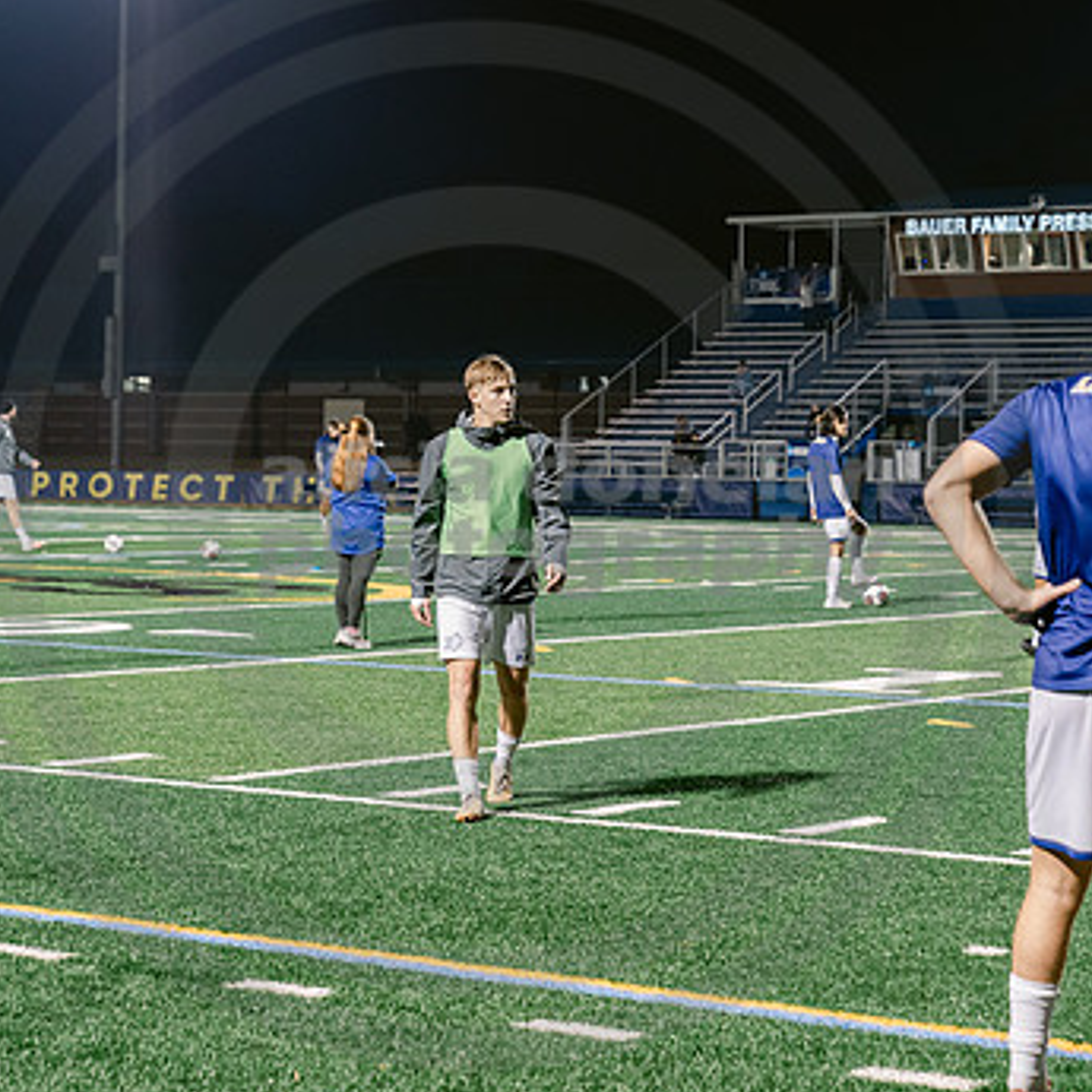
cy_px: 508
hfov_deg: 18.7
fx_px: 3319
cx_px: 478
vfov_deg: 18.7
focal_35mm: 93
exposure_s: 1/160
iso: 2500
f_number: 4
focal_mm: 65
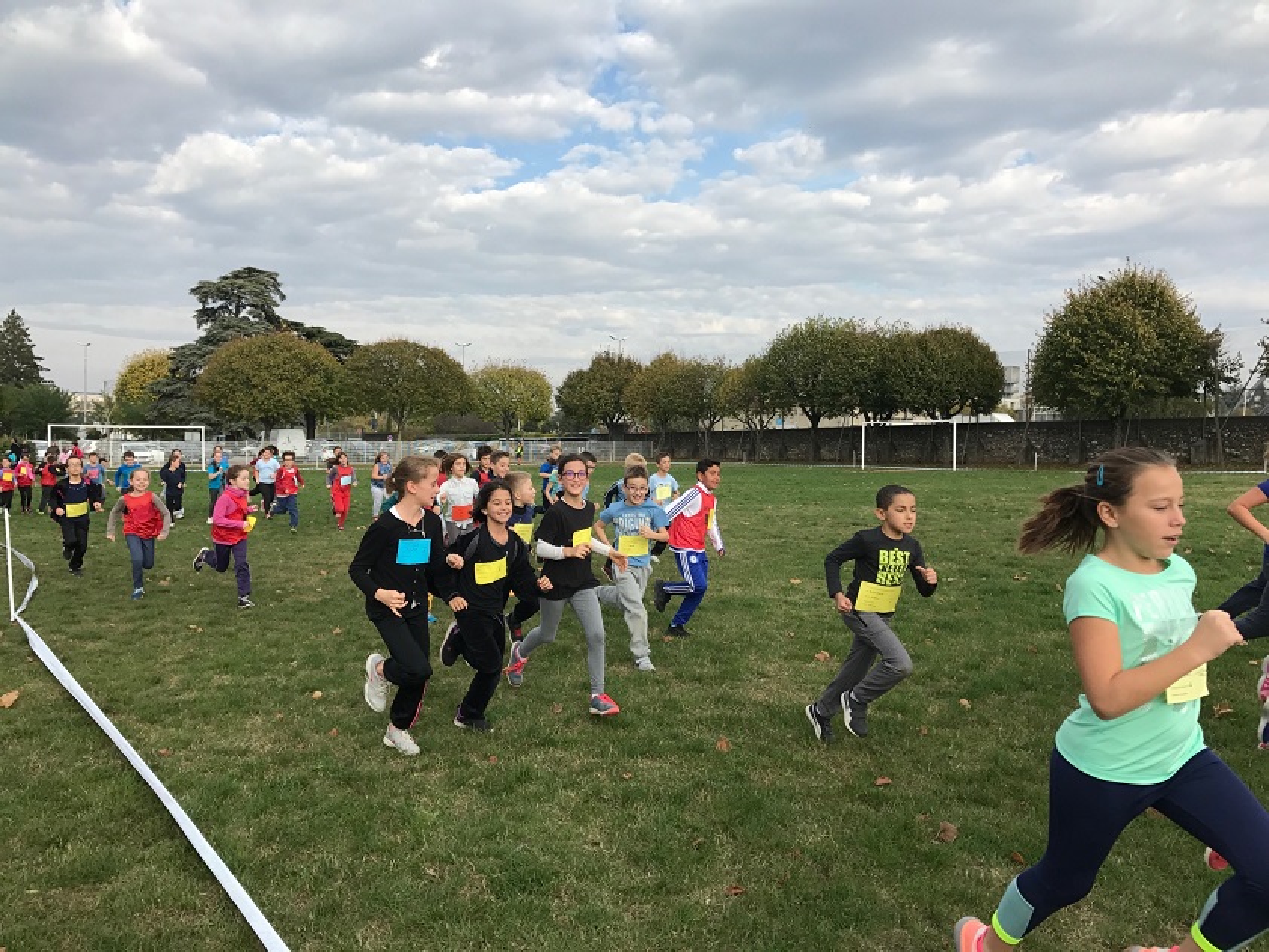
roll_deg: +0.7
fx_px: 1027
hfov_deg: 63.4
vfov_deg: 49.8
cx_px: 634
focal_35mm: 28
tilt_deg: -1.0
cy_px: 476
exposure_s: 1/1114
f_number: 1.8
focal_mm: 3.99
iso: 20
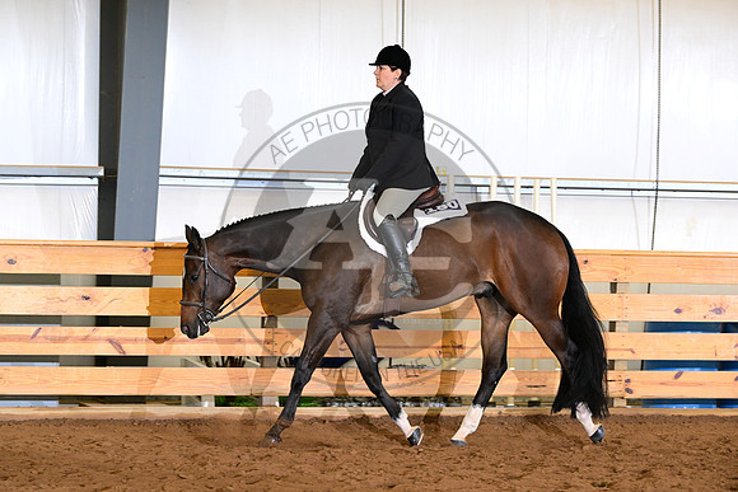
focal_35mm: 150
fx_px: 3076
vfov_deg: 9.2
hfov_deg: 13.7
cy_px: 246
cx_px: 369
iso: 2500
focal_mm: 150
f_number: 5
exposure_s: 1/200
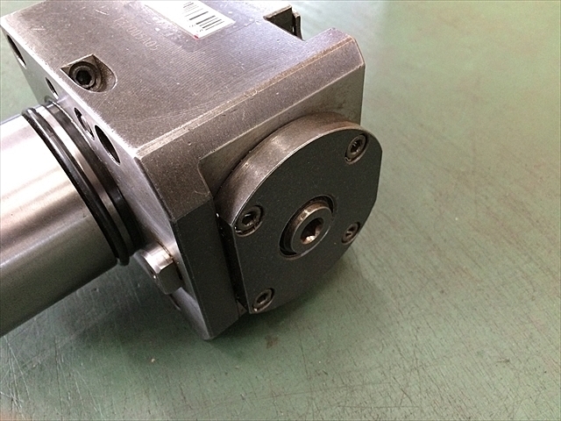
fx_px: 470
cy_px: 210
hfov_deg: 61.7
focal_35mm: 29
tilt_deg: -48.7
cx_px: 280
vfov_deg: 48.2
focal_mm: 4.15
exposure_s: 1/30
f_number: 2.2
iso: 250
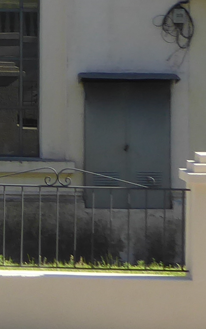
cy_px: -45
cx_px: -392
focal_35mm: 225
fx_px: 2019
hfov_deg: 5.5
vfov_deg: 9.2
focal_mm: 7.2
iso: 80
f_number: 3.8
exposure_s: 1/320
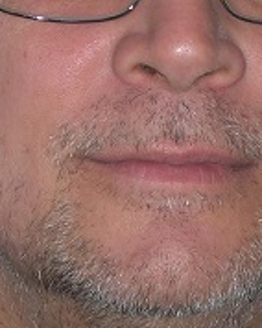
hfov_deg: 4.8
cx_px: 107
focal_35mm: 320
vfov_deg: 6.0
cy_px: 50
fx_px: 3107
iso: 72
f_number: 4.9
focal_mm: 17.1
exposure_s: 1/60.1
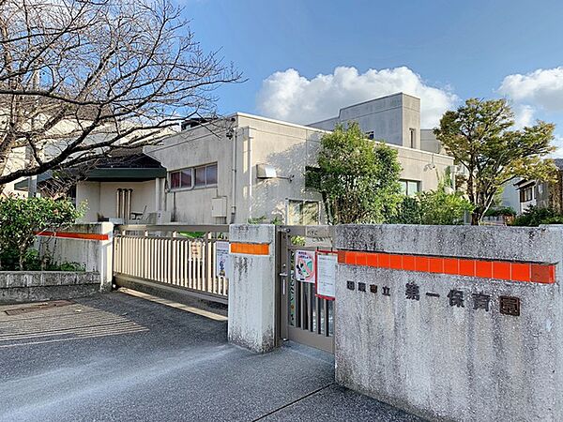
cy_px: 211
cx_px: 282
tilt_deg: +2.0
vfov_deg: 53.1
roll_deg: -0.3
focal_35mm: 26
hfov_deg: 67.3
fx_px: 423
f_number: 1.8
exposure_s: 1/1190
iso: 25
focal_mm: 4.25
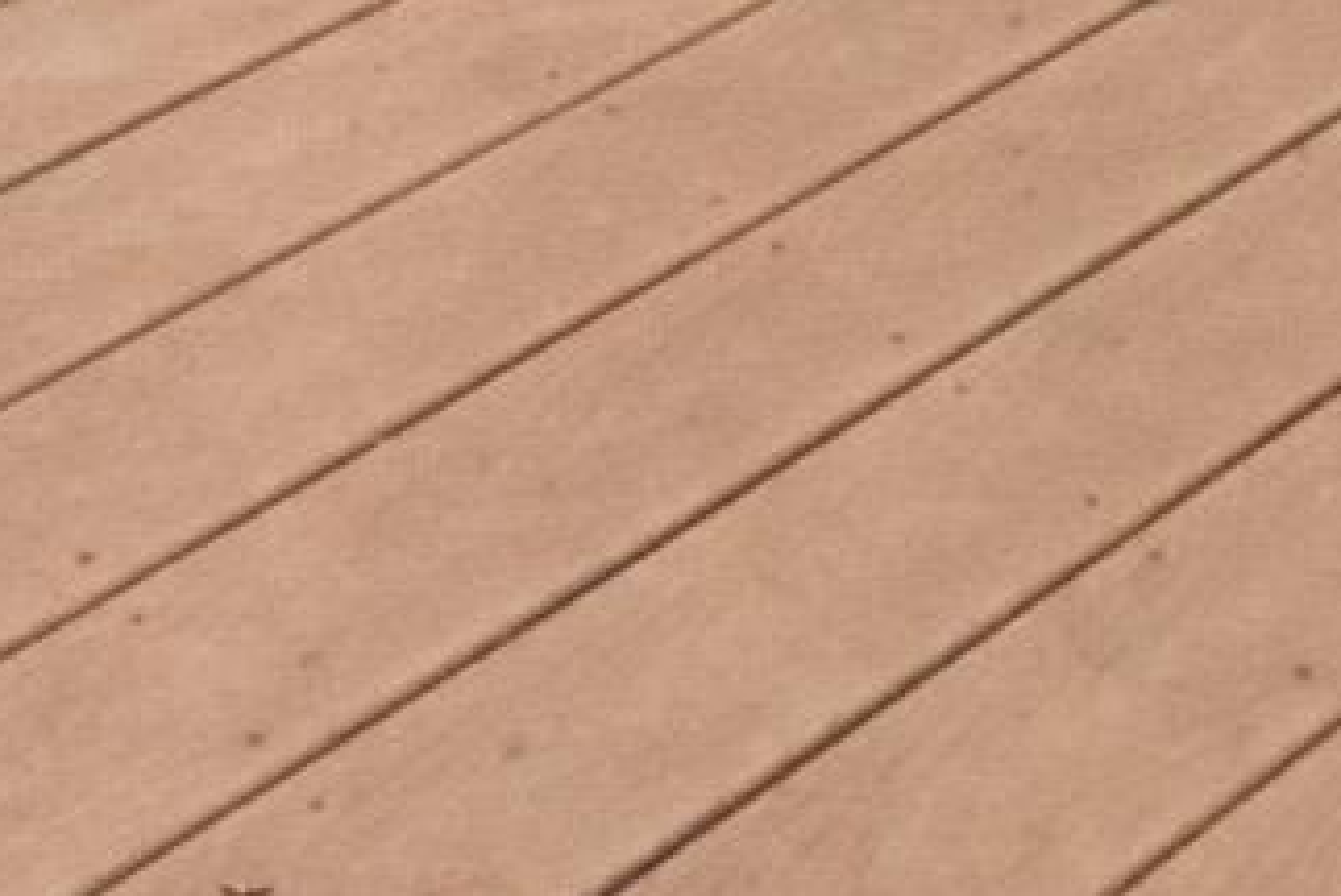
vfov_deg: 10.5
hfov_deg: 21.4
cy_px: -1732
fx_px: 3542
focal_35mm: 95
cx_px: 639
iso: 1250
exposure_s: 1/8
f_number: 22
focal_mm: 10
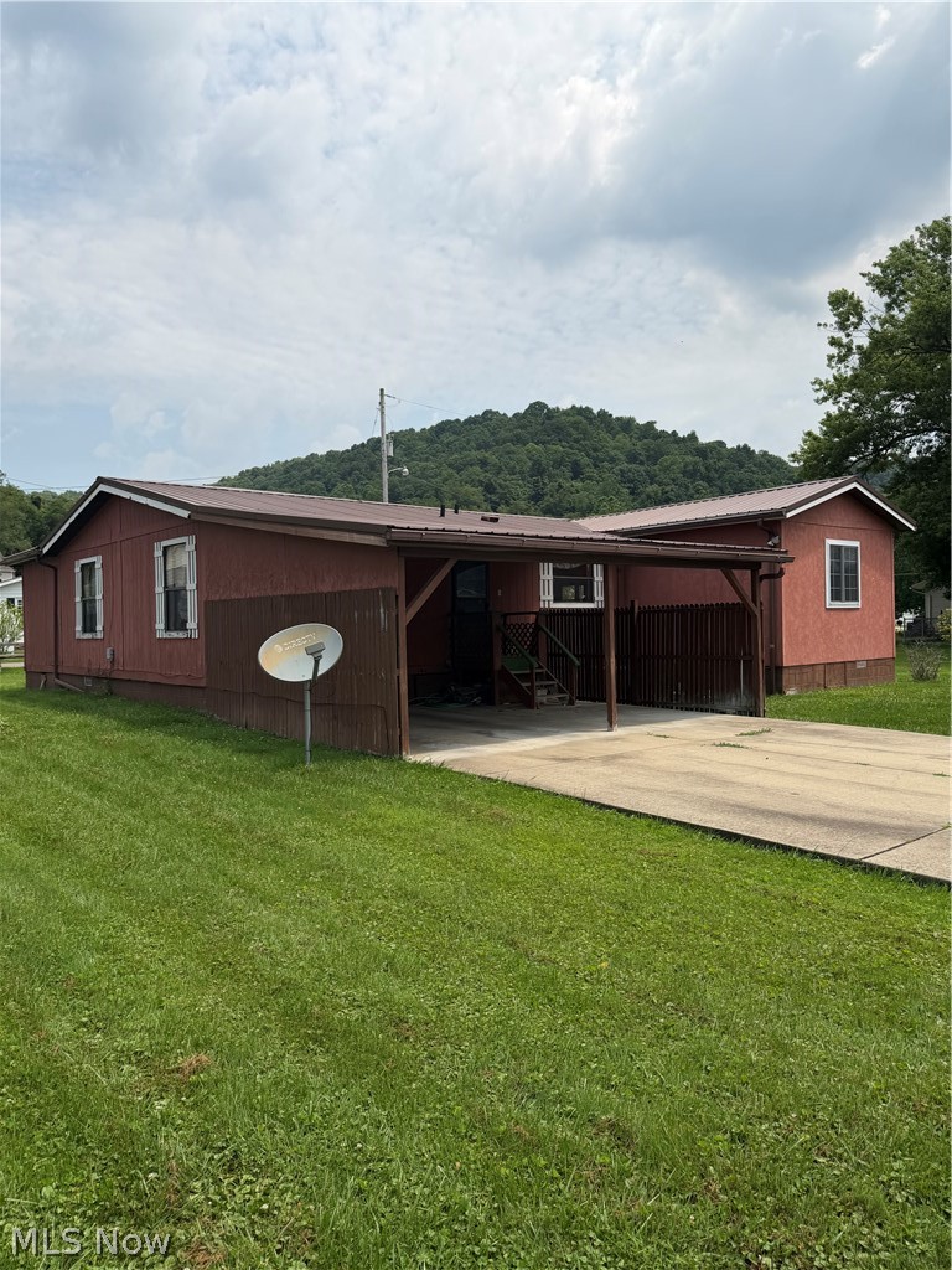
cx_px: 476
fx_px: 880
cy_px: 635
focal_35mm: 24
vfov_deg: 71.6
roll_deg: +1.4
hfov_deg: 56.8
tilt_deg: -1.3
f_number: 1.78
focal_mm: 6.76
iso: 80
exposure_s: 1/4405
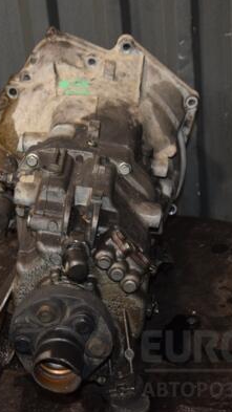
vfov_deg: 29.4
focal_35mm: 72
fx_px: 788
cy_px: 207
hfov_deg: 16.8
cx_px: 122
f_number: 5
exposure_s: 1/60
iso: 800
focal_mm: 30
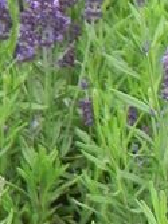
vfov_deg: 2.0
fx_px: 6570
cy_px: 276
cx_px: -222
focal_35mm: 1014
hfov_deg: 1.5
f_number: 5
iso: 160
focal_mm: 37.7
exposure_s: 1/160
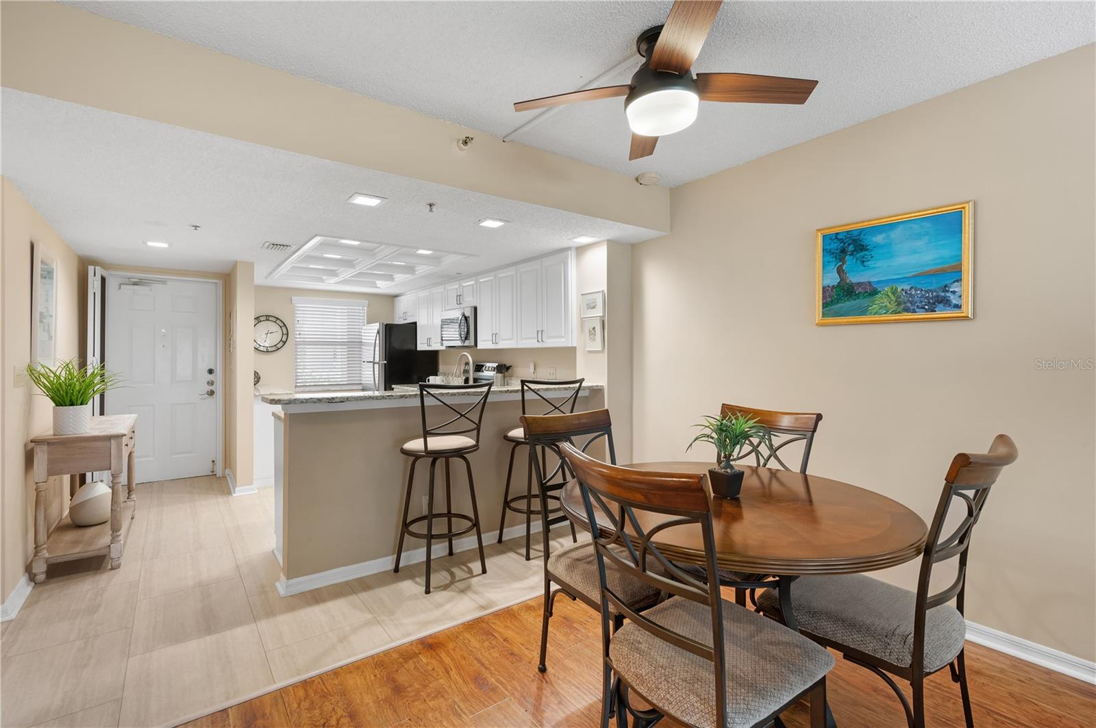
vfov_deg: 73.6
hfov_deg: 96.8
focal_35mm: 16
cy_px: 364
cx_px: 548
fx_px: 487
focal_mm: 16
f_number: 7.1
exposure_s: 1/13
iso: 400
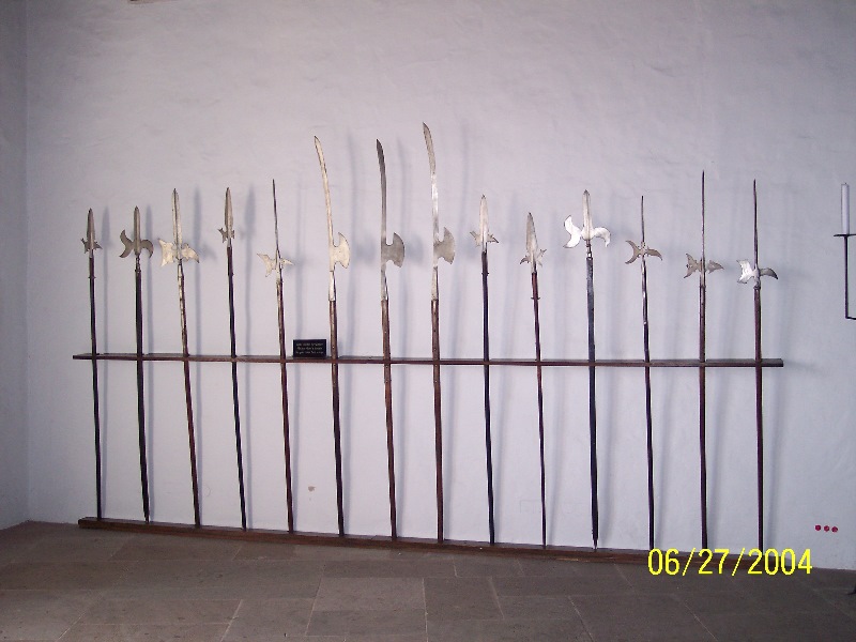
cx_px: 428
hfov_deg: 49.0
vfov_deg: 37.7
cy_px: 321
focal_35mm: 38
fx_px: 940
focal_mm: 8
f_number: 2.8
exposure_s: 1/30
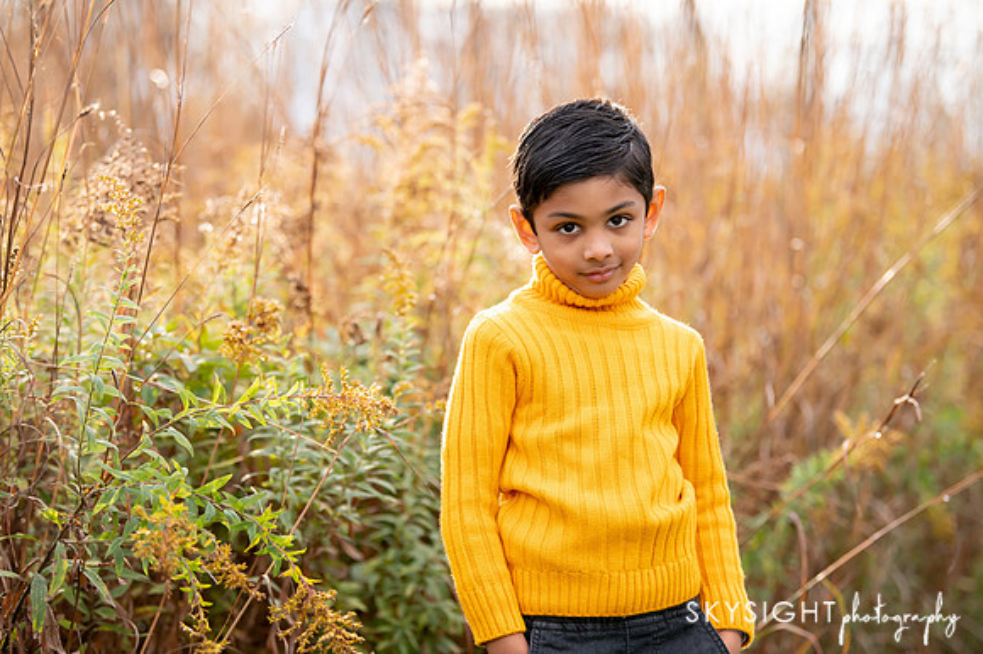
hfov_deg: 17.7
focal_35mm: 116
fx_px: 3166
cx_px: 492
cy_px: 327
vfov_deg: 11.8
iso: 1000
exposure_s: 1/2000
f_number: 2.8
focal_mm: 116
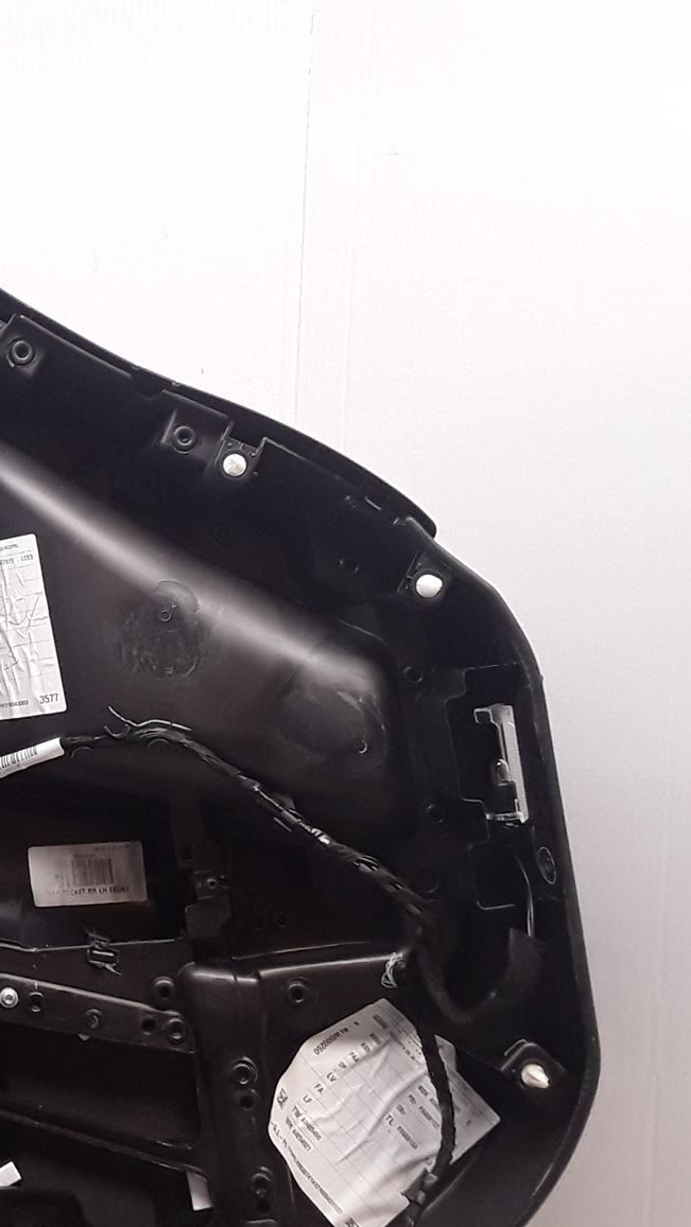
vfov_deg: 38.5
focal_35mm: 54
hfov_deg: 20.3
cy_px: 596
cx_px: -213
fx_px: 1759
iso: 100
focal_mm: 2.91
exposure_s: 1/100
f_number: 1.9
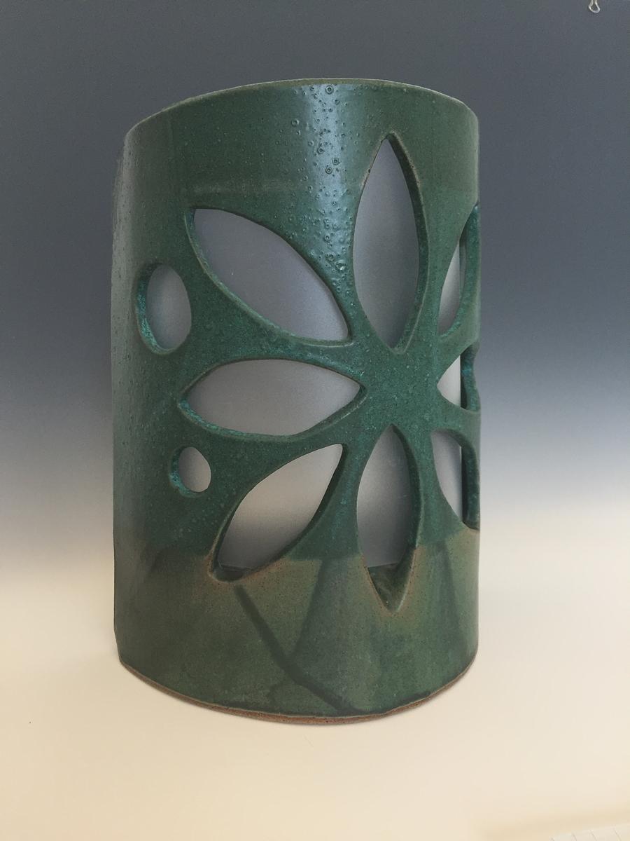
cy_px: 420
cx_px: 315
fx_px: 704
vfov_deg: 61.7
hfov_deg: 48.2
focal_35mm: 29
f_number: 2.2
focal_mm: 4.15
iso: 50
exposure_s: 1/30
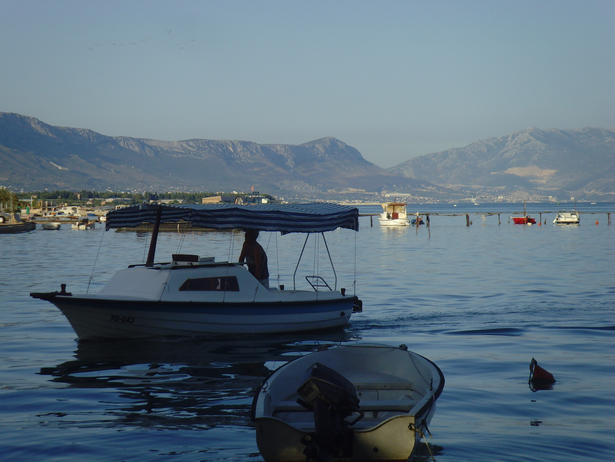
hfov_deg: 16.8
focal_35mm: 117
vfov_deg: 12.7
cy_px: 231
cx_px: 308
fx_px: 2079
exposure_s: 1/500
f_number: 4.5
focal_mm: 19.8
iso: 80
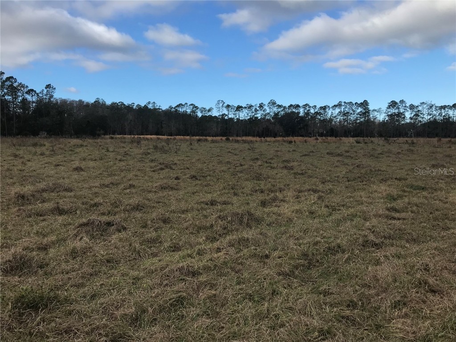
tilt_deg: -1.6
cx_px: 228
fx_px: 369
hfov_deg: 63.4
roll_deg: -0.4
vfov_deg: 49.7
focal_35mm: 28
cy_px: 171
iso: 20
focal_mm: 3.99
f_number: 1.8
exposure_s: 1/1520
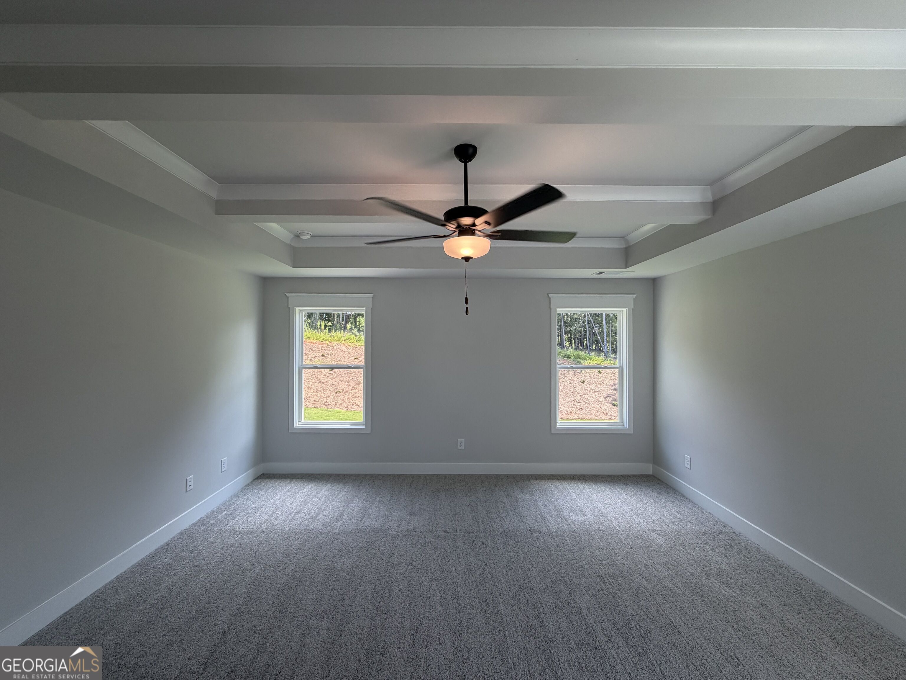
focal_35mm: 14
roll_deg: +0.5
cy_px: 340
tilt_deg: +1.8
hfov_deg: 102.1
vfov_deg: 85.7
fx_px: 366
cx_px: 453
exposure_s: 1/120
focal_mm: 2.22
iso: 64
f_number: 2.2
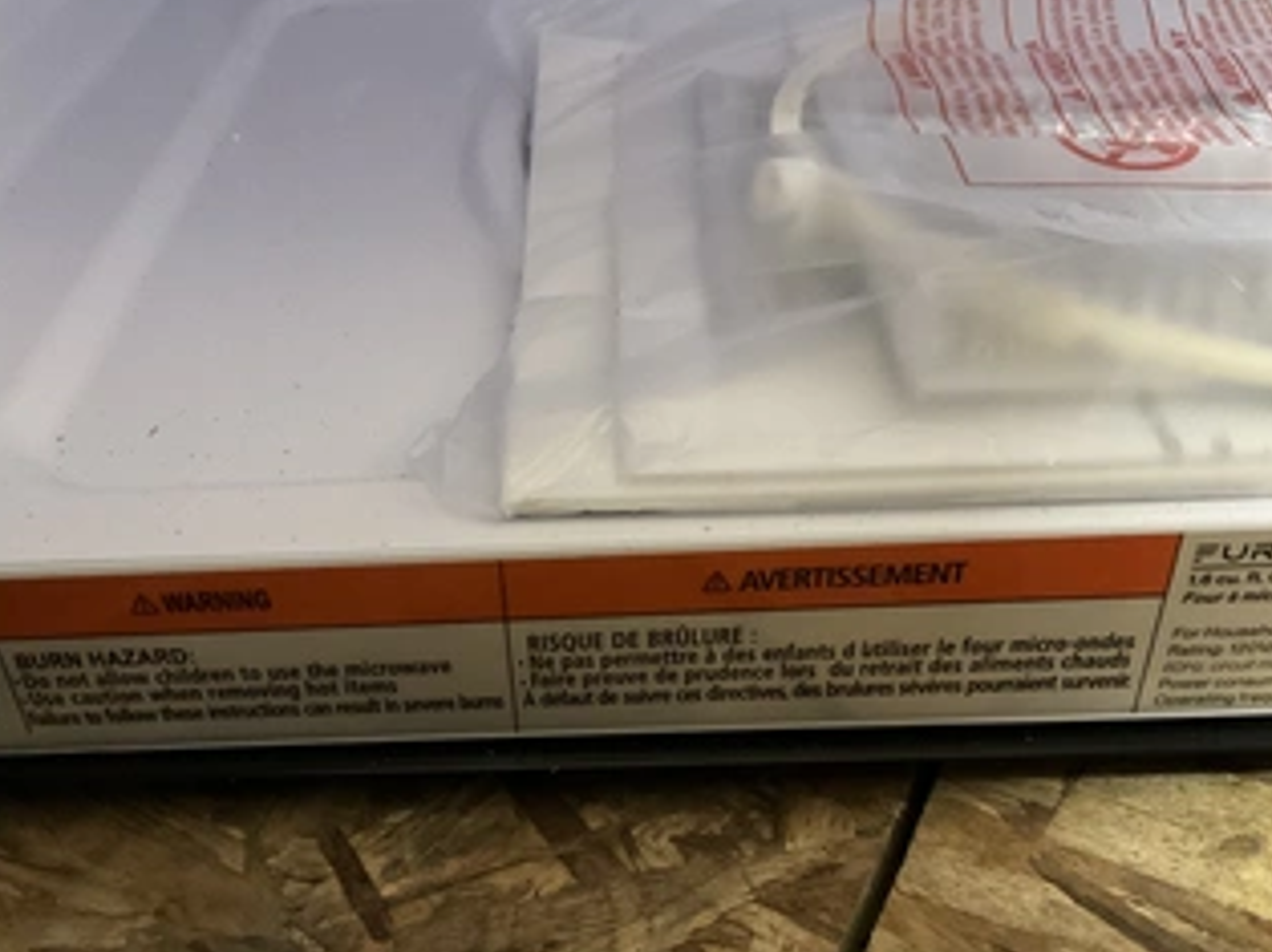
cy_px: 591
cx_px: 559
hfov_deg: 50.1
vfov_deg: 38.4
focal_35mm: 37
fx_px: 1359
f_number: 1.8
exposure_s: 1/24
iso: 500
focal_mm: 3
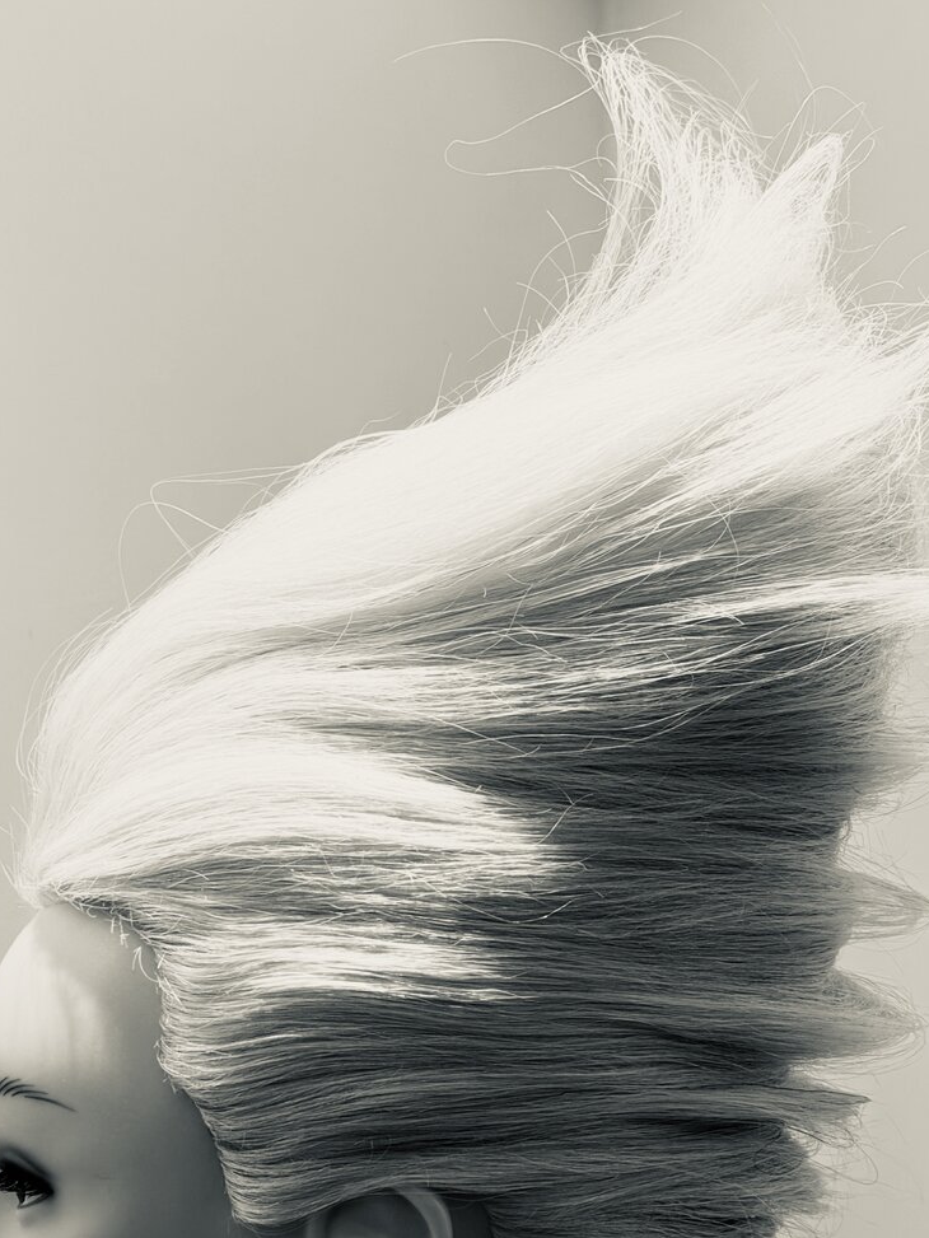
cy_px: 810
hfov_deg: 19.9
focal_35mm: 74
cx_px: 398
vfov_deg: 26.2
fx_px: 2647
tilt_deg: +3.3
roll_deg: +1.1
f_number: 1.78
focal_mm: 6.76
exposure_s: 1/100
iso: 100
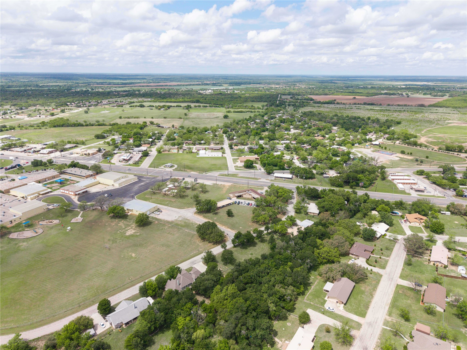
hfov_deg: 71.6
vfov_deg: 56.8
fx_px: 324
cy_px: 175
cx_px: 234
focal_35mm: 24
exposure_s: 1/4000
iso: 130
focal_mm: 8.67
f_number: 1.8
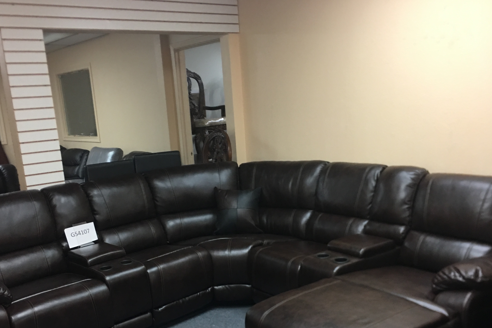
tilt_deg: -12.7
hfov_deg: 51.9
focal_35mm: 37
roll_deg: +4.3
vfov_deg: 35.5
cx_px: 233
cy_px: 224
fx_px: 506
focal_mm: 4.15
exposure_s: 1/15
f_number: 2.2
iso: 64
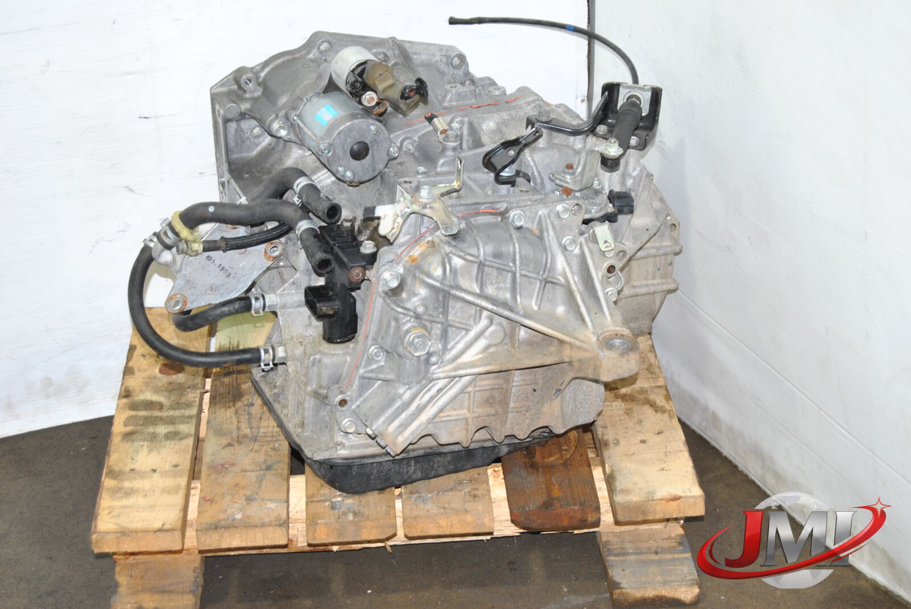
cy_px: 304
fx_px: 1900
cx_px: 456
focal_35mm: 75
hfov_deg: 27.0
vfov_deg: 18.2
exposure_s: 1/60
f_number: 5.6
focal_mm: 50
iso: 400
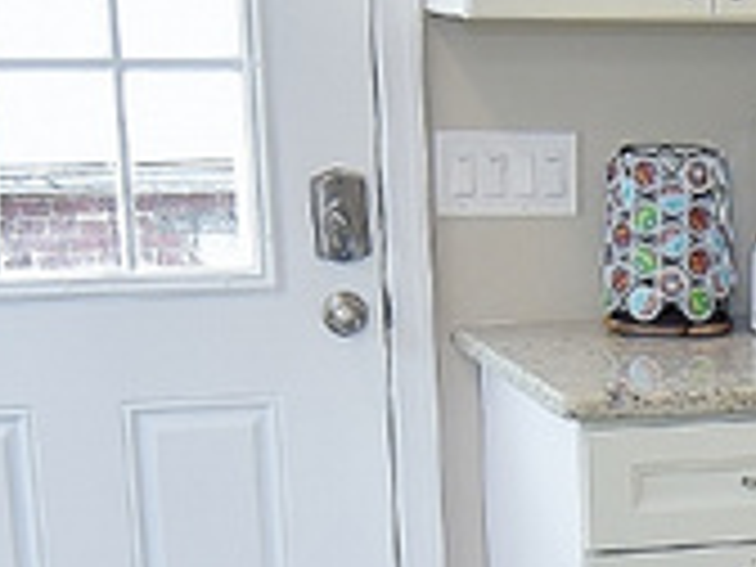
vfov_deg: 12.6
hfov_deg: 16.5
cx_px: 950
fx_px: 2477
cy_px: 734
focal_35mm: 113
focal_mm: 11
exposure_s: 1/30
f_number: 3.5
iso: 500
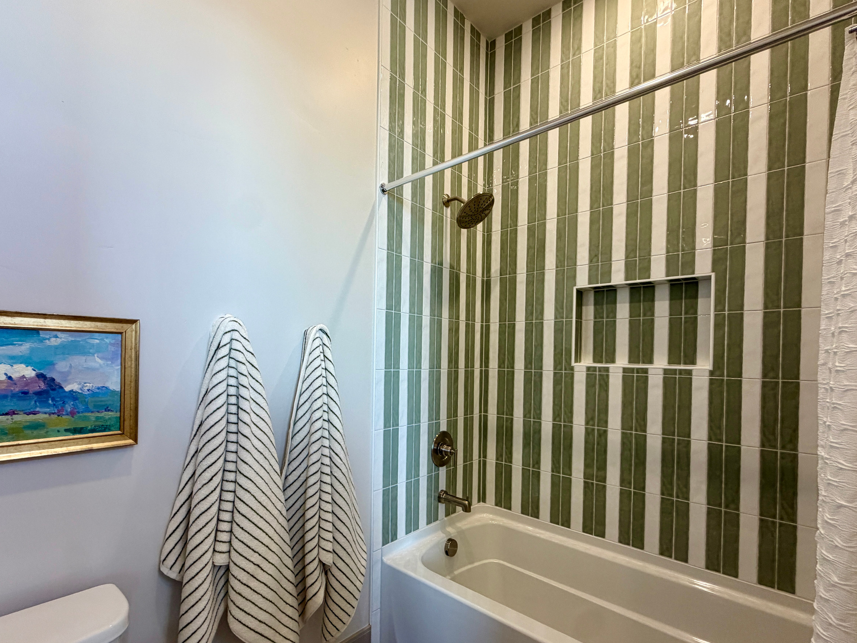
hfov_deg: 90.8
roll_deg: -0.7
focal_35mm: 17
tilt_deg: -0.2
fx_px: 421
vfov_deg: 74.4
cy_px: 361
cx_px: 387
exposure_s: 1/120
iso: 160
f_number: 2.2
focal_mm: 2.22
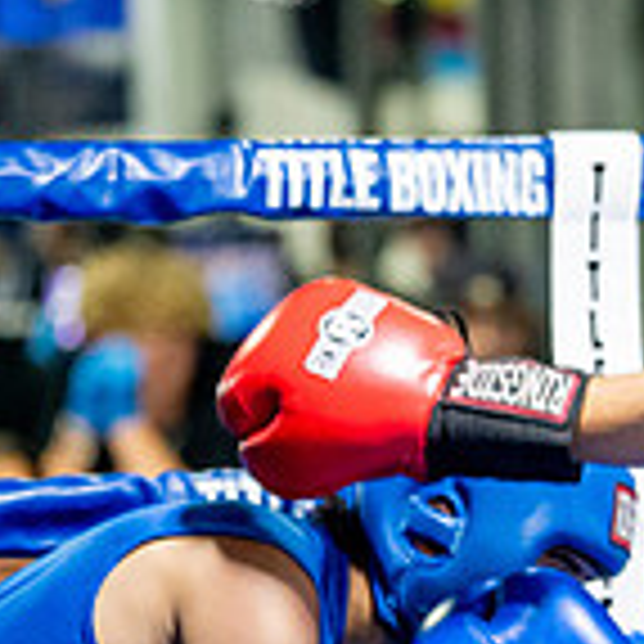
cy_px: 767
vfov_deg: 5.2
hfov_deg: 5.2
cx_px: 1038
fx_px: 7051
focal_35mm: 335
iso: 4000
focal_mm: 80
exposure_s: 1/800
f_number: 2
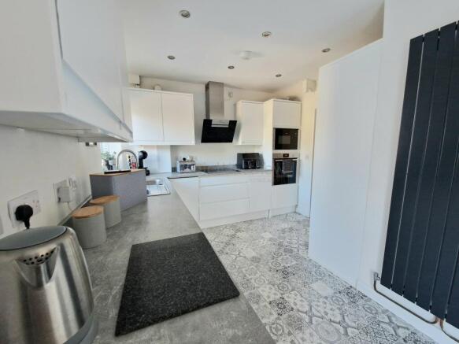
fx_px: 172
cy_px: 172
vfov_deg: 89.9
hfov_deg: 106.2
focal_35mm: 13
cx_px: 230
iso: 250
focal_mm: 2.2
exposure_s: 1/50
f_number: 2.2
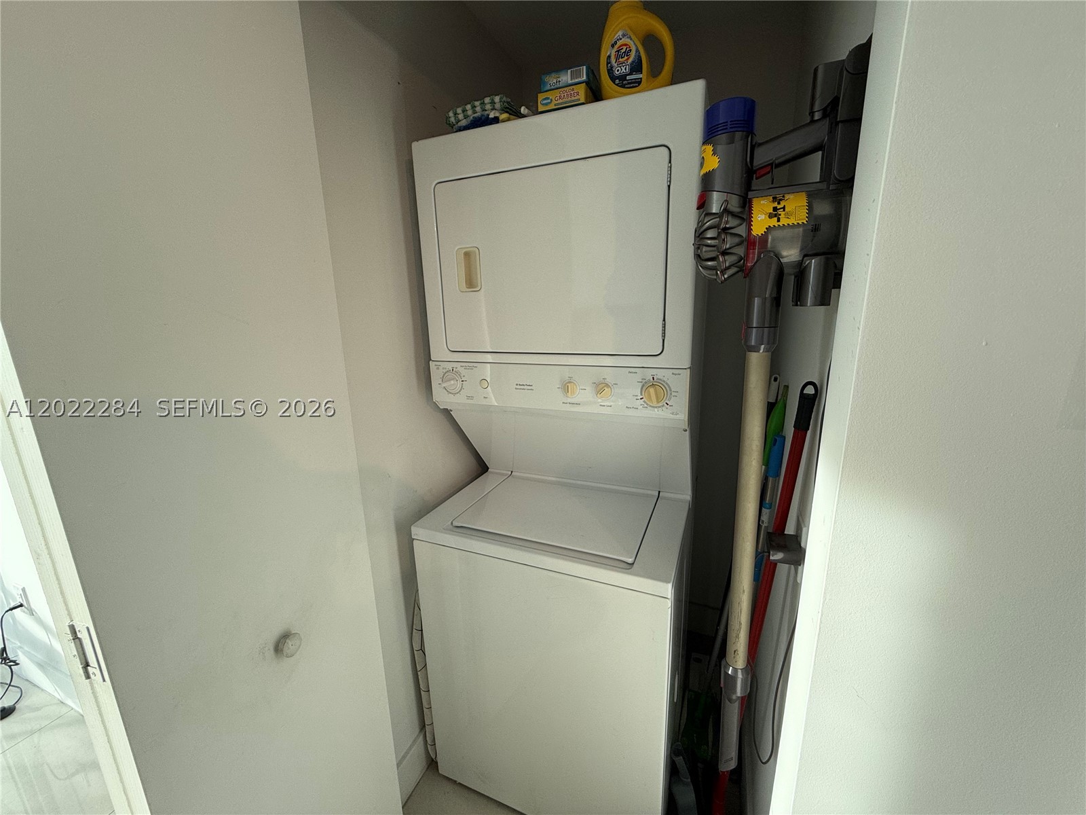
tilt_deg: -13.8
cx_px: 543
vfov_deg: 85.7
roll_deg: +0.7
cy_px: 408
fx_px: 439
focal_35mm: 14
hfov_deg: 102.1
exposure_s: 1/129
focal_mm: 2.22
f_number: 2.2
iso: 64
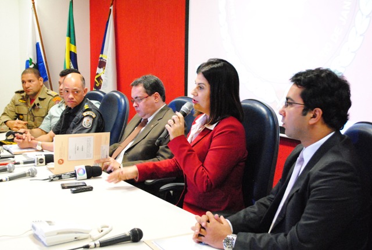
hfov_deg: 41.0
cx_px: 186
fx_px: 497
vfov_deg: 28.2
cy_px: 125
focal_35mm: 48
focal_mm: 32
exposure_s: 1/40
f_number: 4.8
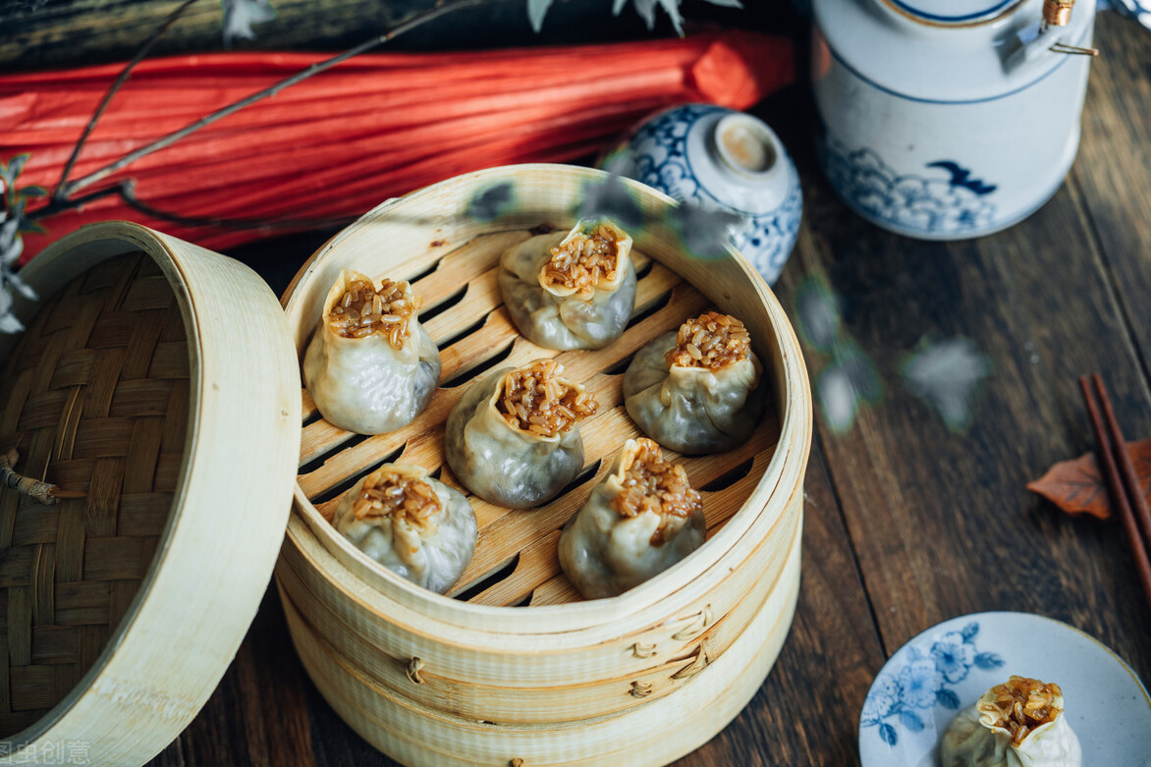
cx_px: 574
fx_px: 2781
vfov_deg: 15.7
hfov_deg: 23.4
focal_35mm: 87
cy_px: 382
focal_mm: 85
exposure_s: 1/160
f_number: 4
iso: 200
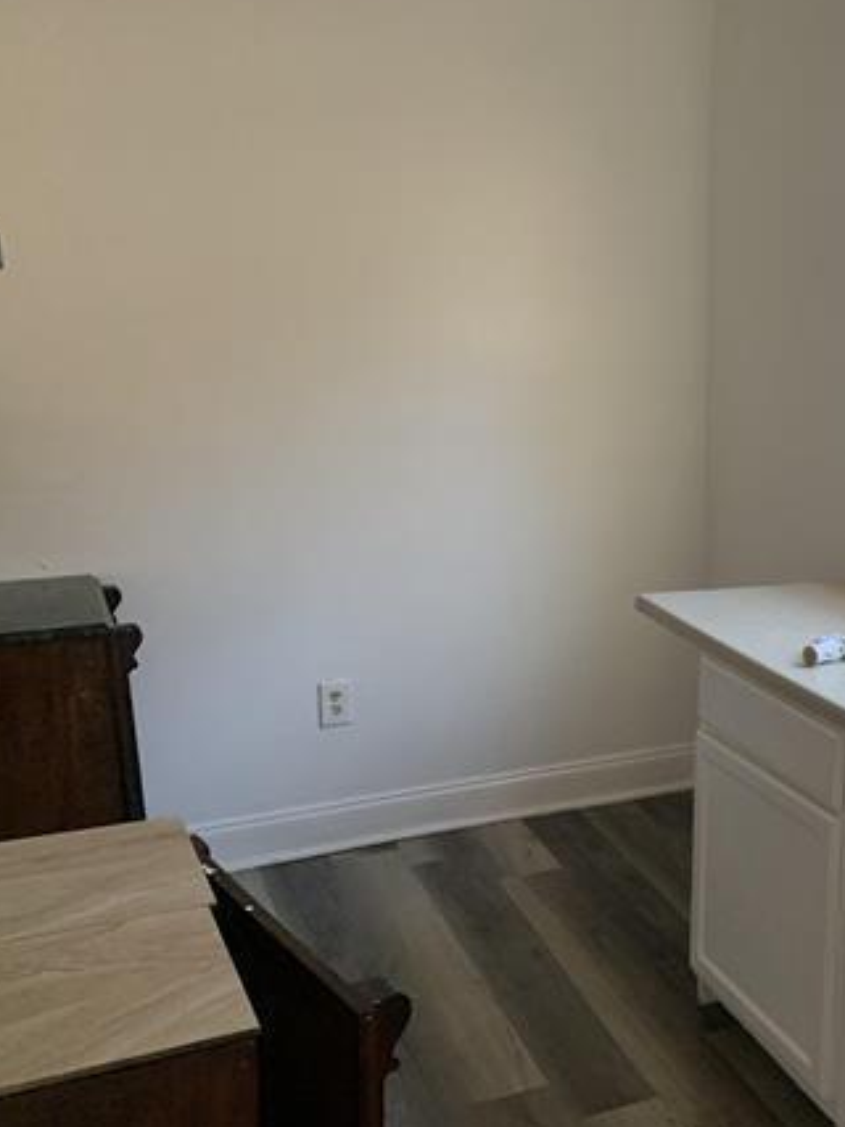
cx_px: 782
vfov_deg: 47.9
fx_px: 1270
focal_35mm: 39
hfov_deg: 34.5
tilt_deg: -11.1
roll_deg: -2.5
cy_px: 594
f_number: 1.8
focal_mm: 4.25
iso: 320
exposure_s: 1/60
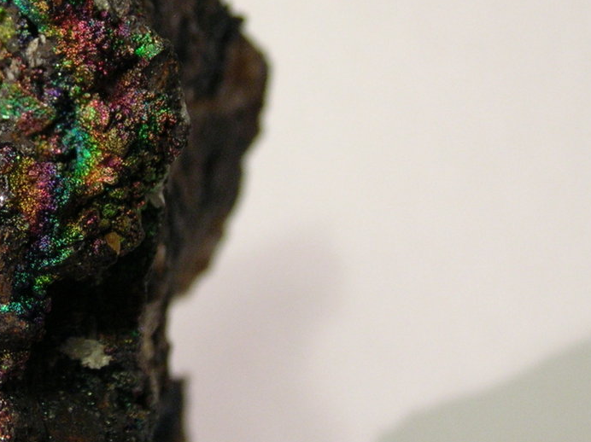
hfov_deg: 13.2
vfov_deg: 10.0
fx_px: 2525
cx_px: 15
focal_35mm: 148
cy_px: 201
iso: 95
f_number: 3.2
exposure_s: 1/4.1
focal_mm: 10.6
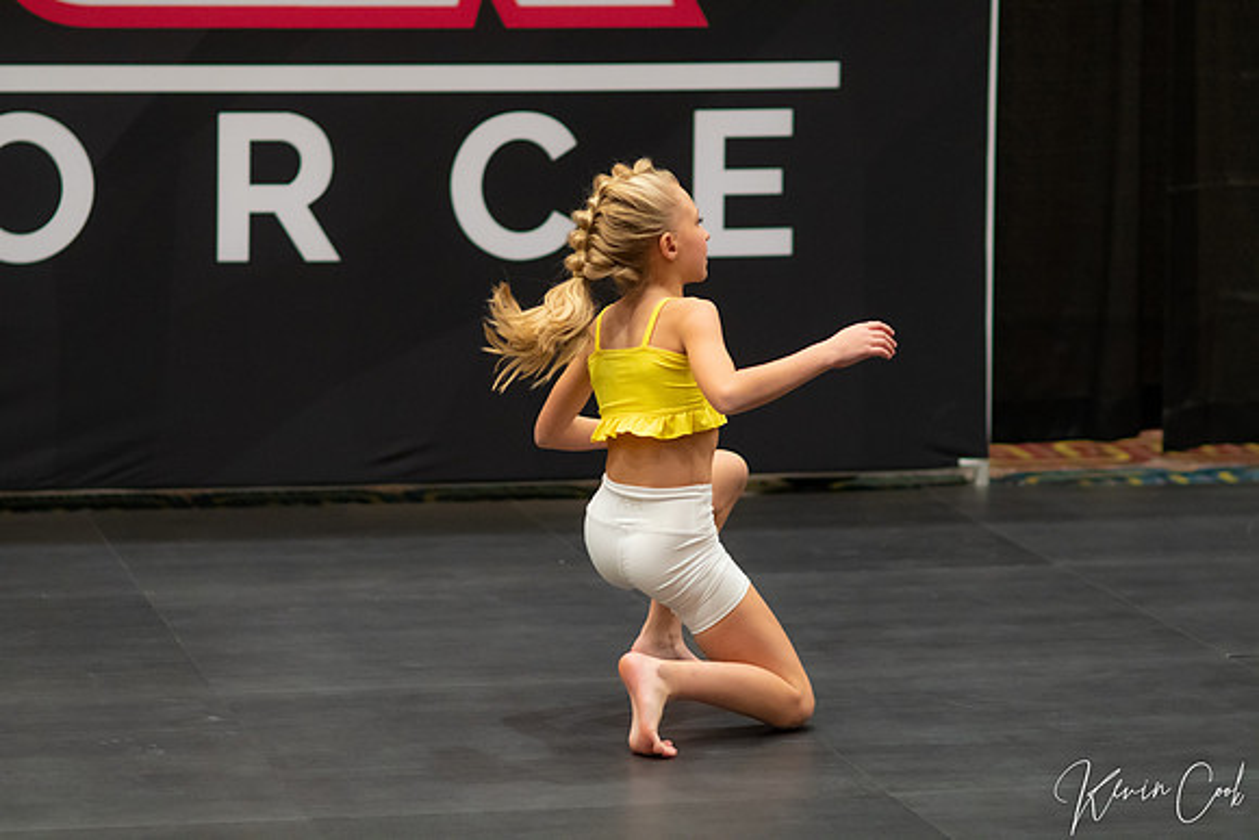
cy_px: 420
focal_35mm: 127
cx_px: 630
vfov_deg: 10.8
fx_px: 4442
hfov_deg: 16.1
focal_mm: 85
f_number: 2
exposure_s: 1/500
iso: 1600
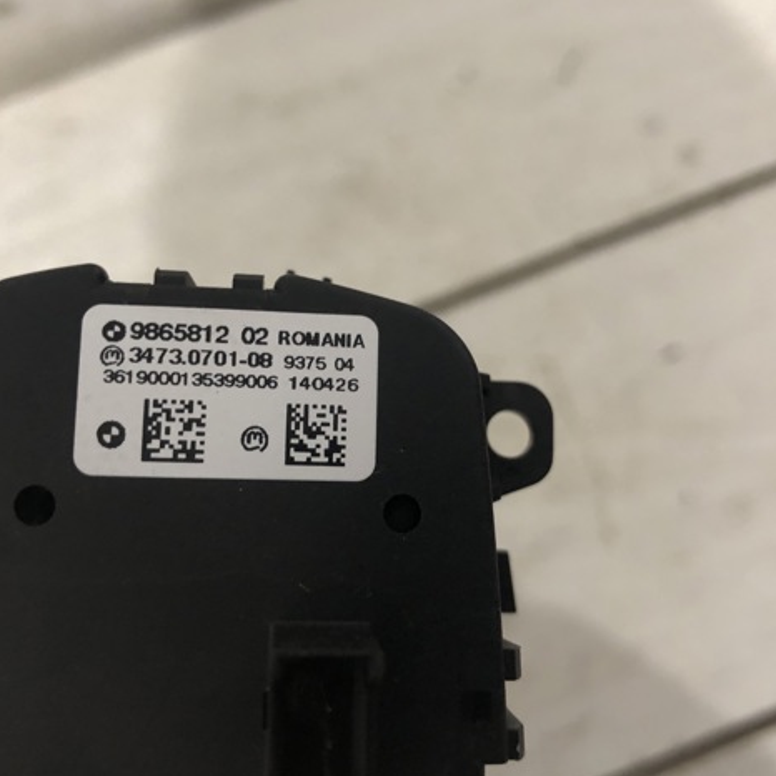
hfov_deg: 48.4
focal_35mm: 34
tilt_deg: -67.7
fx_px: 862
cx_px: 383
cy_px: 386
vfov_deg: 48.5
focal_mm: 3.99
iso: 100
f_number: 1.8
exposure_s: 1/9
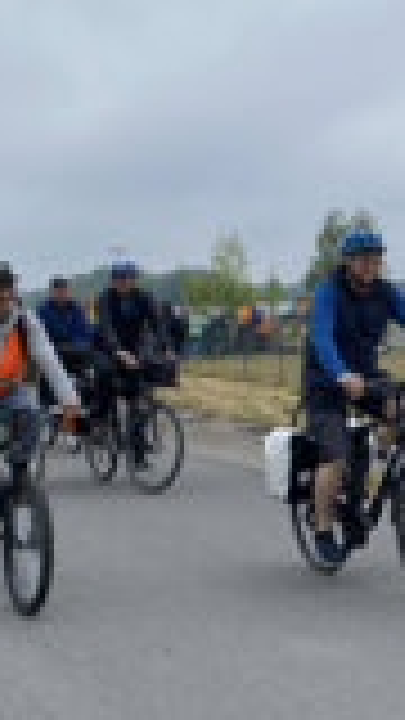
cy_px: 243
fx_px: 1355
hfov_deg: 15.9
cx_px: 567
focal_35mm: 71
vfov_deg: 29.6
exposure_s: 1/2028
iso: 32
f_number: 1.8
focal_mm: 4.2
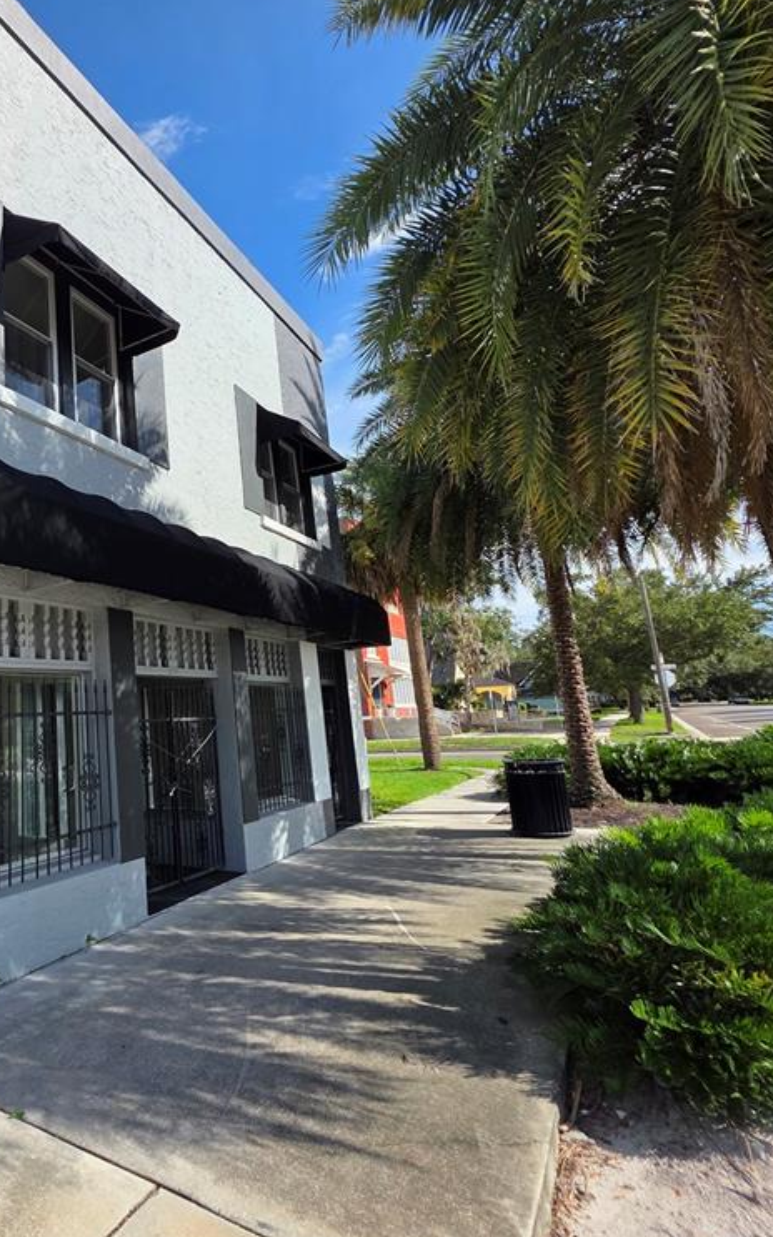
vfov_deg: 88.0
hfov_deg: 55.8
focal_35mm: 19
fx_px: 641
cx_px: 112
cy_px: 613
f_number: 1.9
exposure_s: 1/1983
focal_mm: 2.2
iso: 40
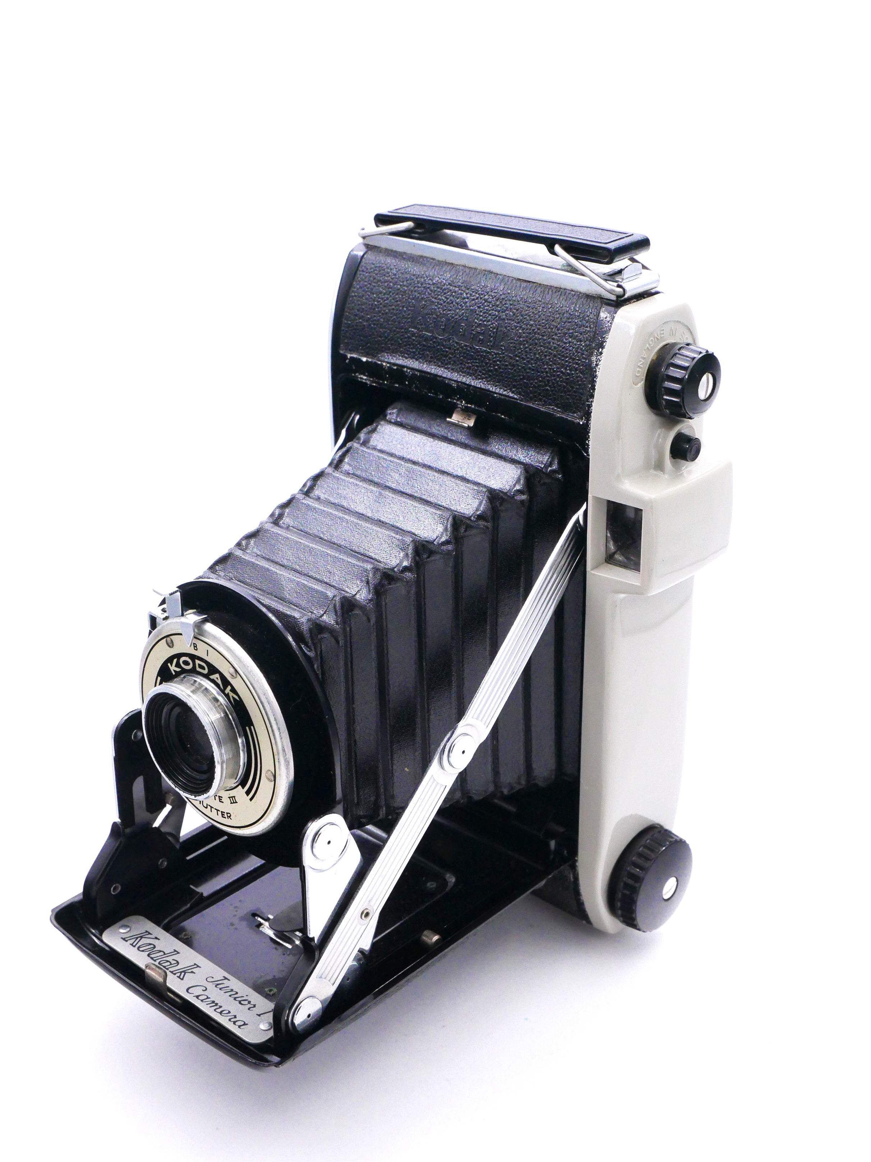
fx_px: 1677
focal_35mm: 50
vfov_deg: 38.2
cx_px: 436
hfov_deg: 29.1
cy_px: 581
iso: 1600
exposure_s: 1/125
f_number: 9
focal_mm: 25
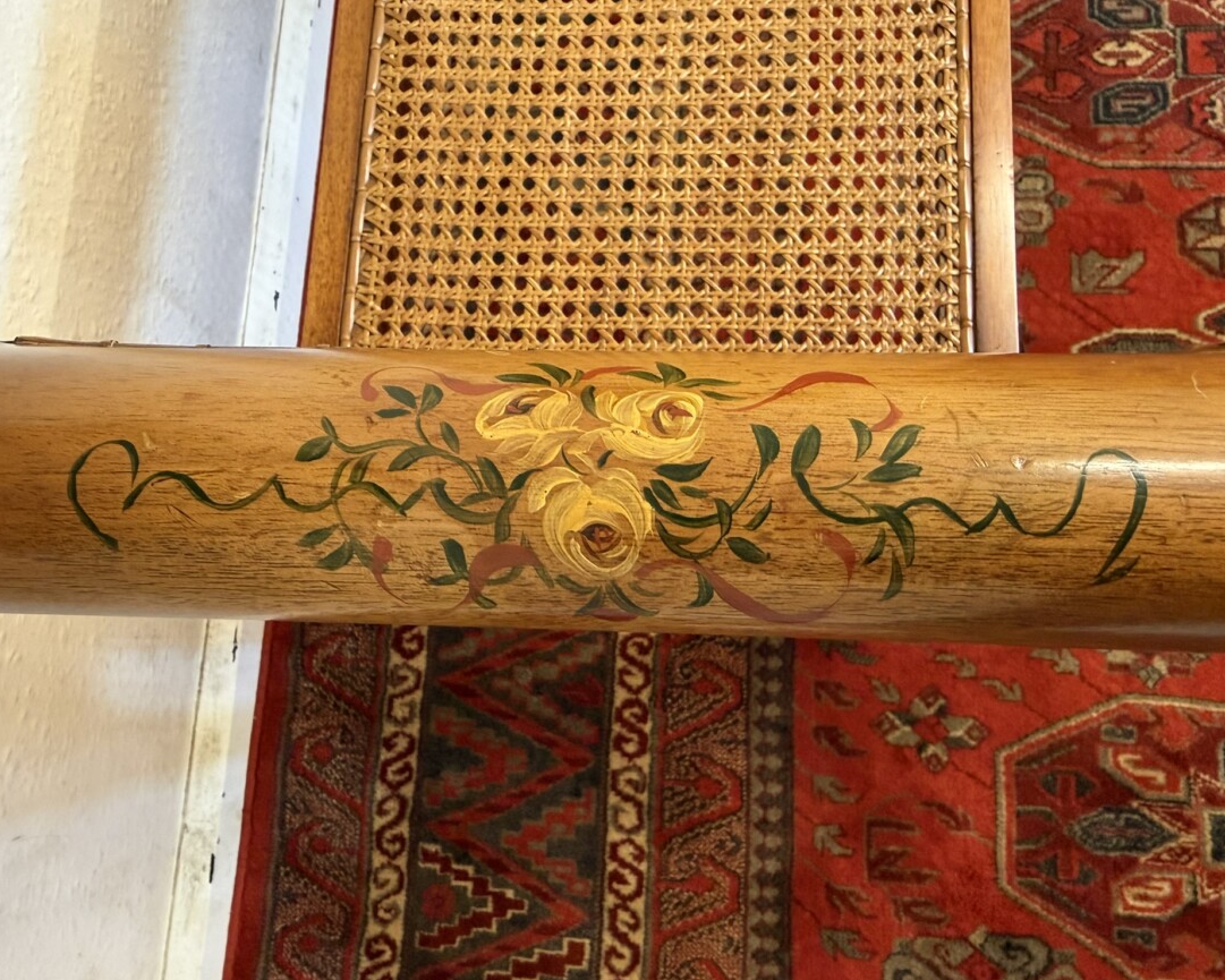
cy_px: 474
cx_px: 599
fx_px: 943
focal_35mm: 26
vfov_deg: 54.9
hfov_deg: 66.0
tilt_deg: -77.5
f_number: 2.2
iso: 320
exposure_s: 1/50
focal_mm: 2.22
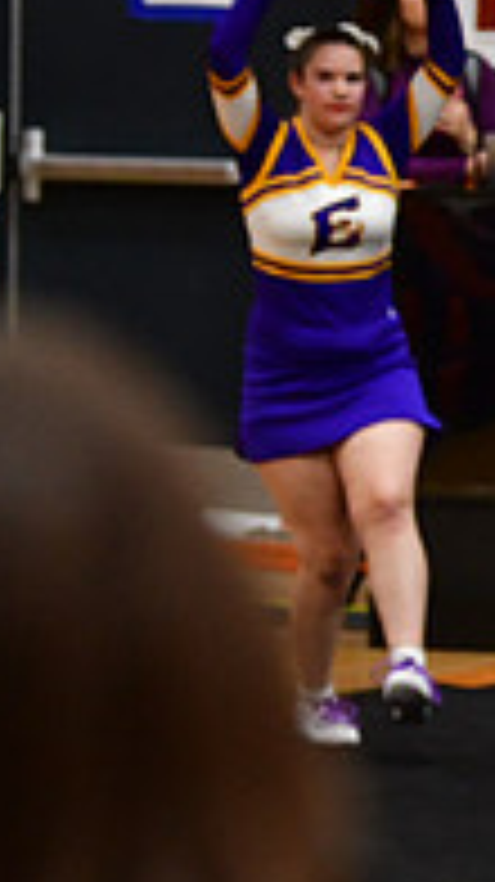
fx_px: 11079
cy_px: 340
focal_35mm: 474
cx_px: 1242
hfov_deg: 2.5
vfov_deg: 4.6
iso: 4000
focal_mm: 102
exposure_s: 1/500
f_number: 4
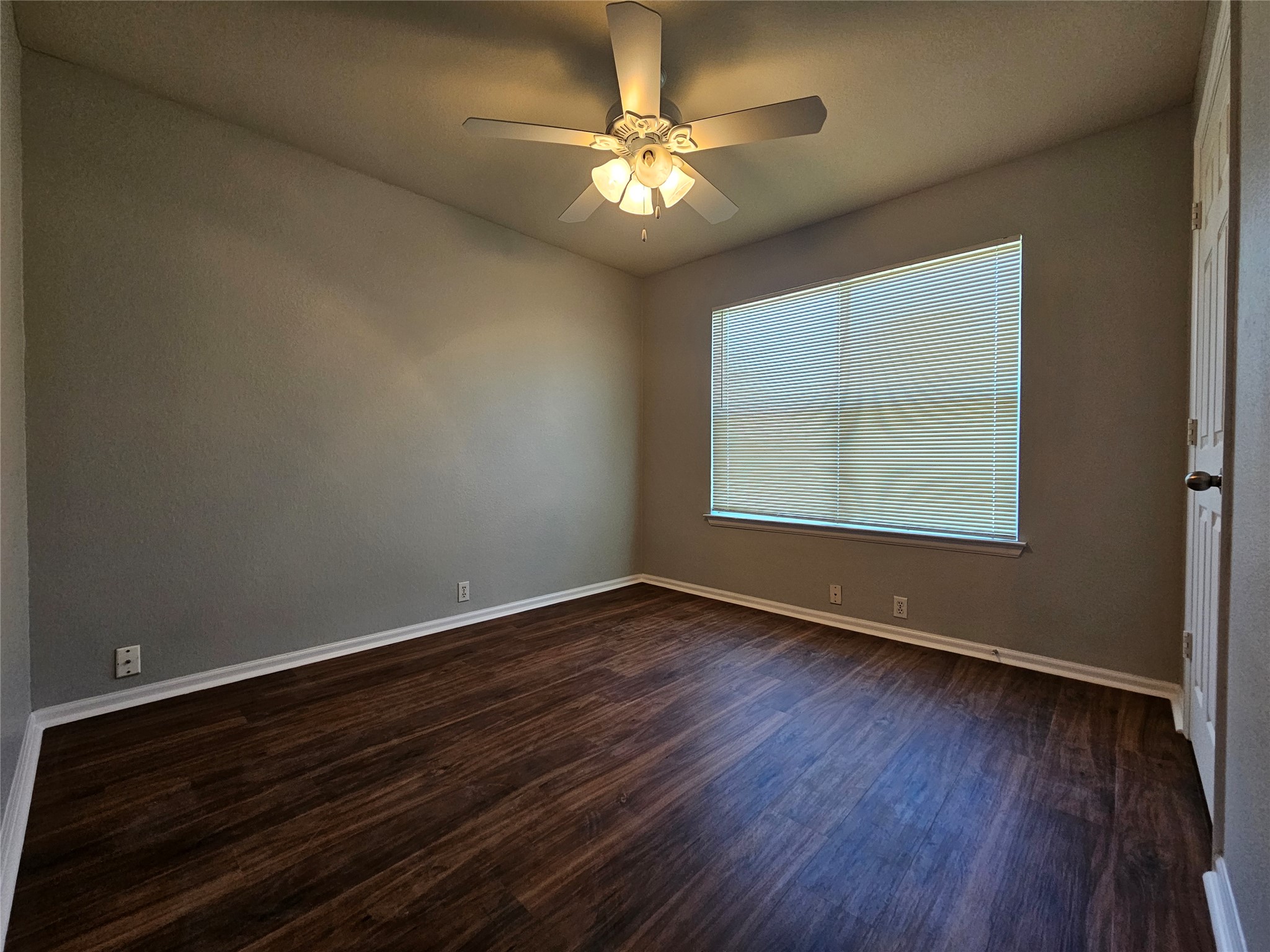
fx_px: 477
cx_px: 635
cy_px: 476
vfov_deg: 89.9
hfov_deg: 106.2
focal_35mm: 13
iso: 200
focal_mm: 2.2
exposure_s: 1/60
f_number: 2.2
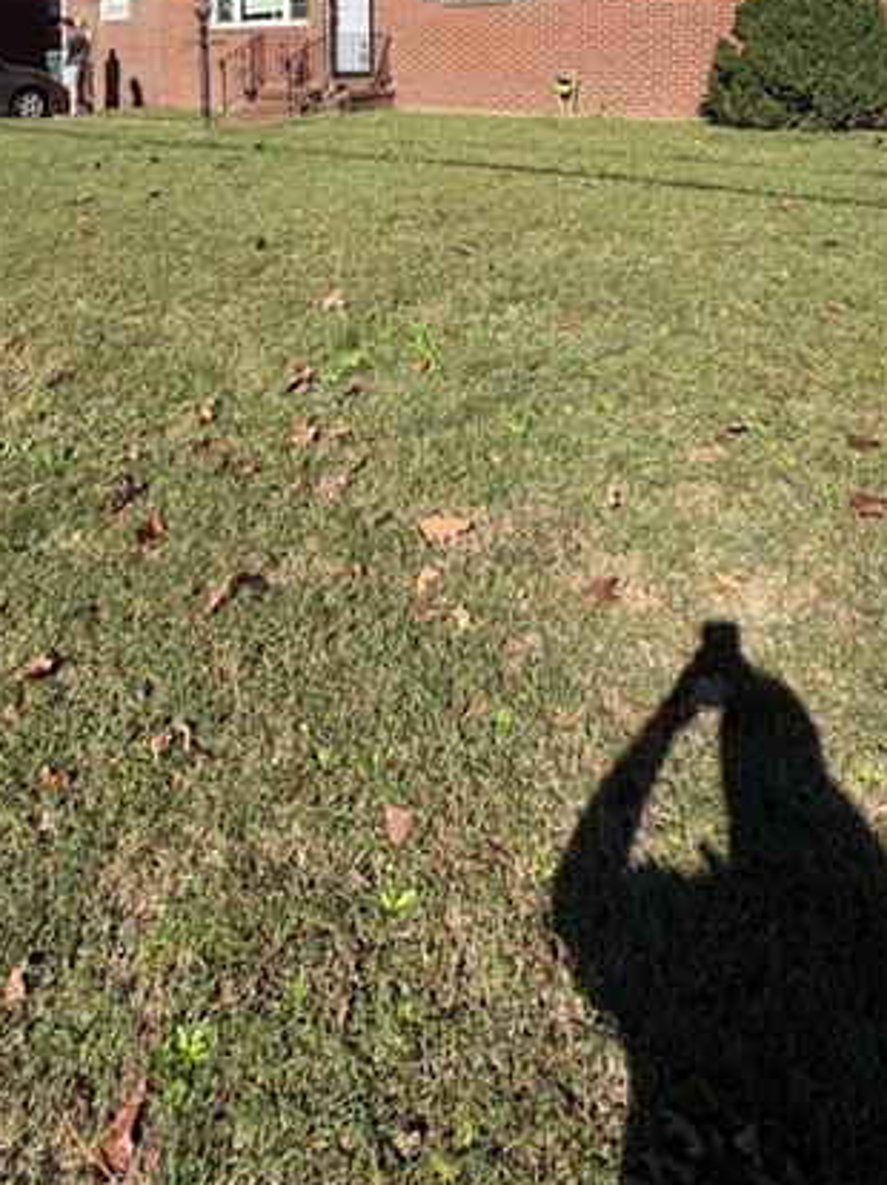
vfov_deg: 57.7
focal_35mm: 26
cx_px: 489
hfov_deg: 52.9
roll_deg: +0.3
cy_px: 117
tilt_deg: -4.1
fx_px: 889
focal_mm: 2.22
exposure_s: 1/770
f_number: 2.2
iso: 25
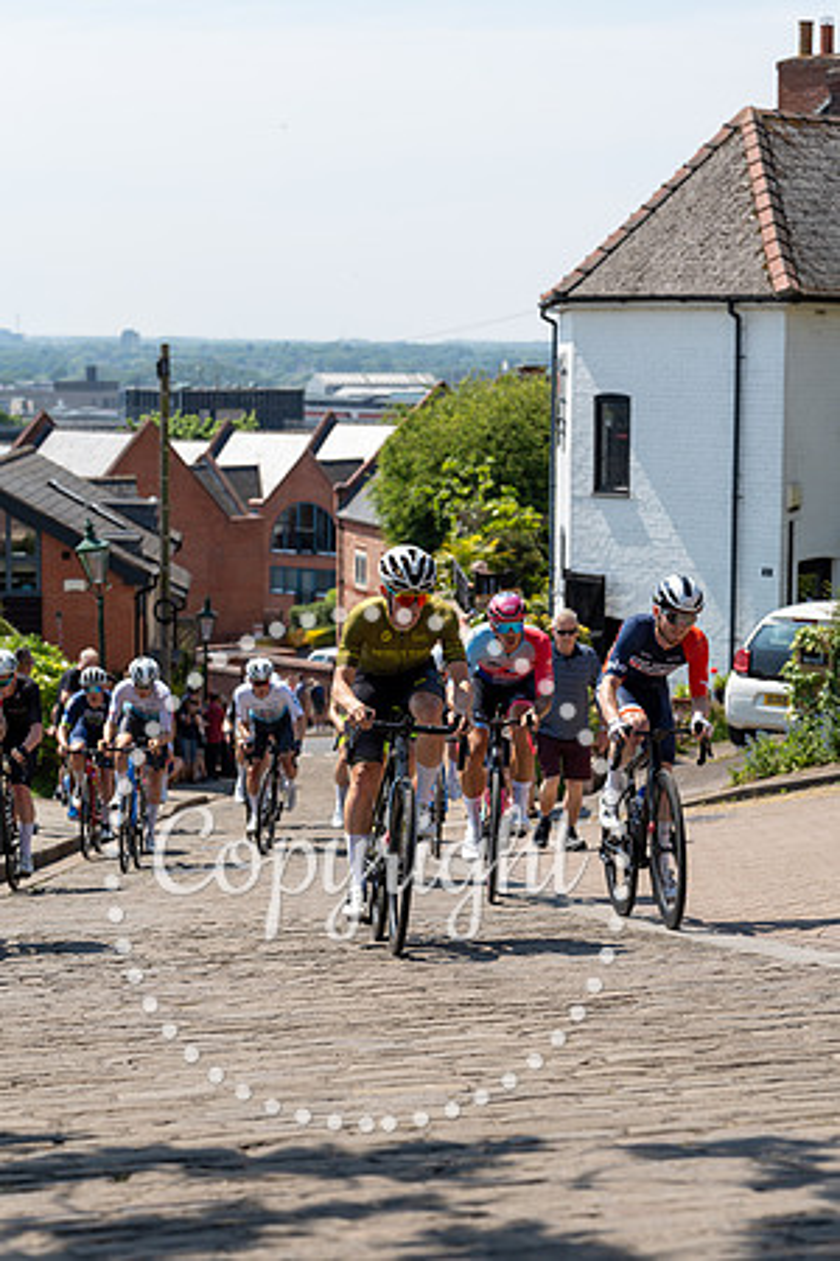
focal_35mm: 85
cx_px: 420
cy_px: 630
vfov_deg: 23.9
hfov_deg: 16.1
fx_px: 2975
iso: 160
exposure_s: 1/800
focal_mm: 85
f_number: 4.5
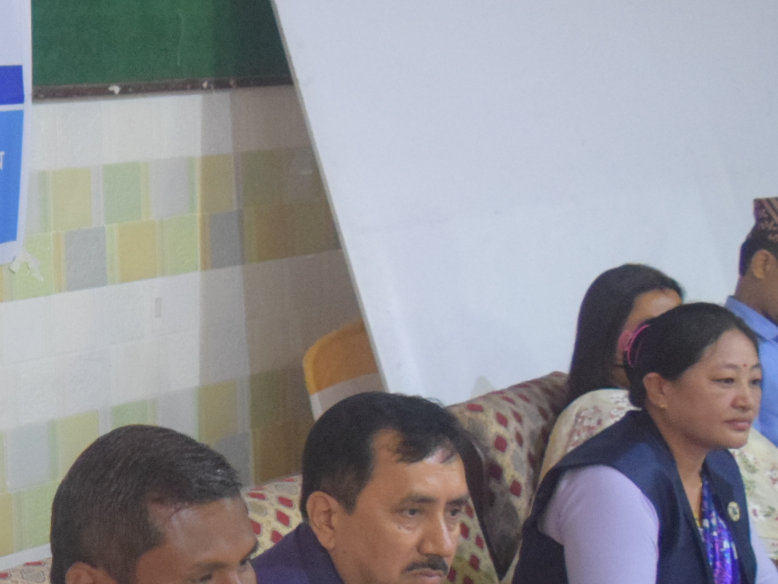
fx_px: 2023
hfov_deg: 20.2
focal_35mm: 90
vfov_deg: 16.4
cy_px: 352
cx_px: -200
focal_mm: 18
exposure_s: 1/40
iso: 3200
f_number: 3.5
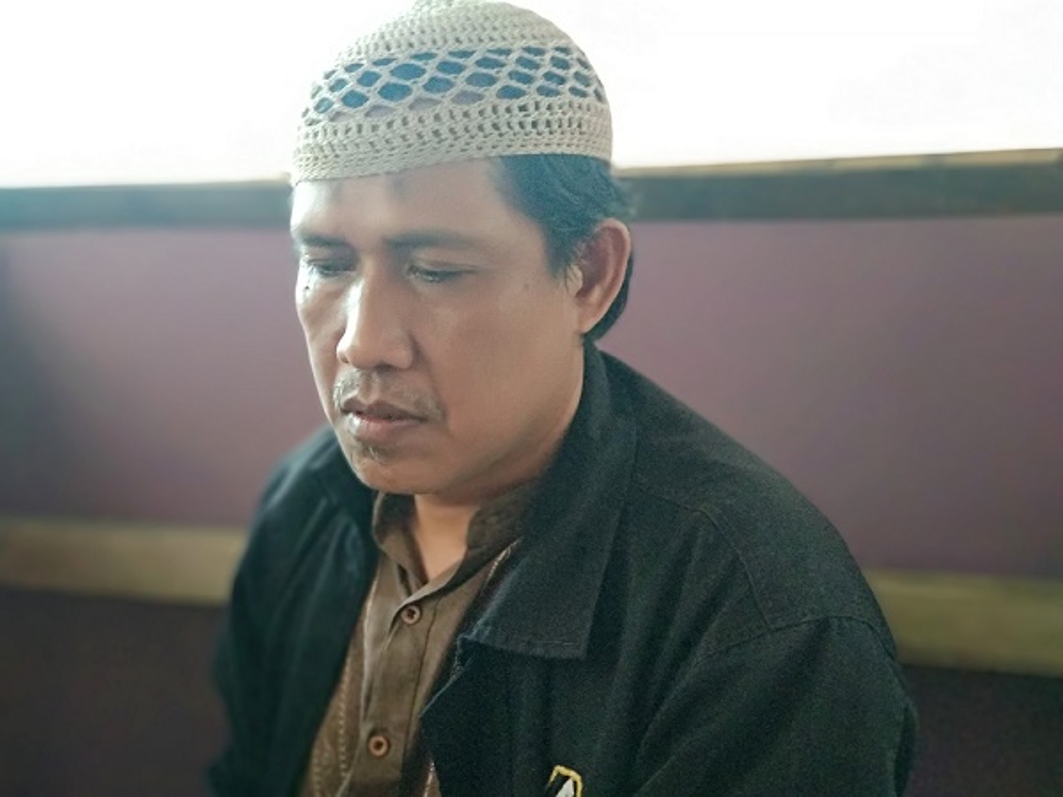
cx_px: 532
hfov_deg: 36.8
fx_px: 1597
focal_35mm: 52
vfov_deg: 28.0
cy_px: 398
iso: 2000
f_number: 2.6
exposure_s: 1/33
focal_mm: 5.99
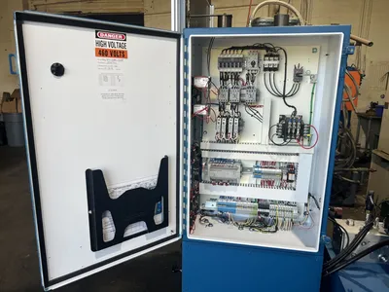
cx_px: 194
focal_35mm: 26
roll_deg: -0.5
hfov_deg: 67.3
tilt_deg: -12.8
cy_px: 146
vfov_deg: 53.1
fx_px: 292
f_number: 1.5
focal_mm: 5.7
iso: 40
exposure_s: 1/233
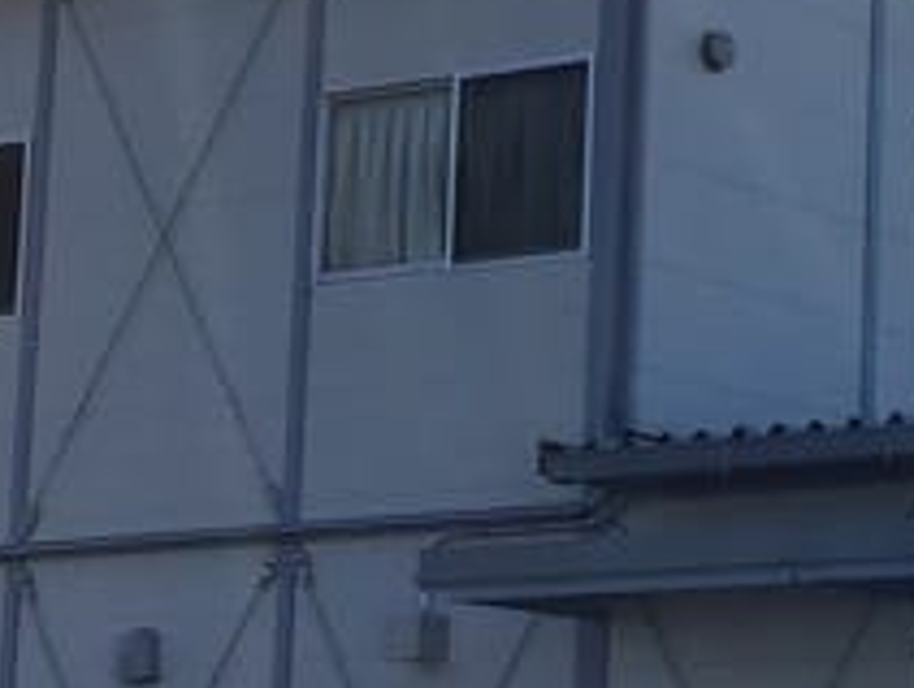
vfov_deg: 11.3
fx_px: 3491
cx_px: 1295
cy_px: 426
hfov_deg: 14.1
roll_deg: -1.3
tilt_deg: +9.1
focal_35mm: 132
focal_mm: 3.3
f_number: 2.4
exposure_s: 1/1988
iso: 25
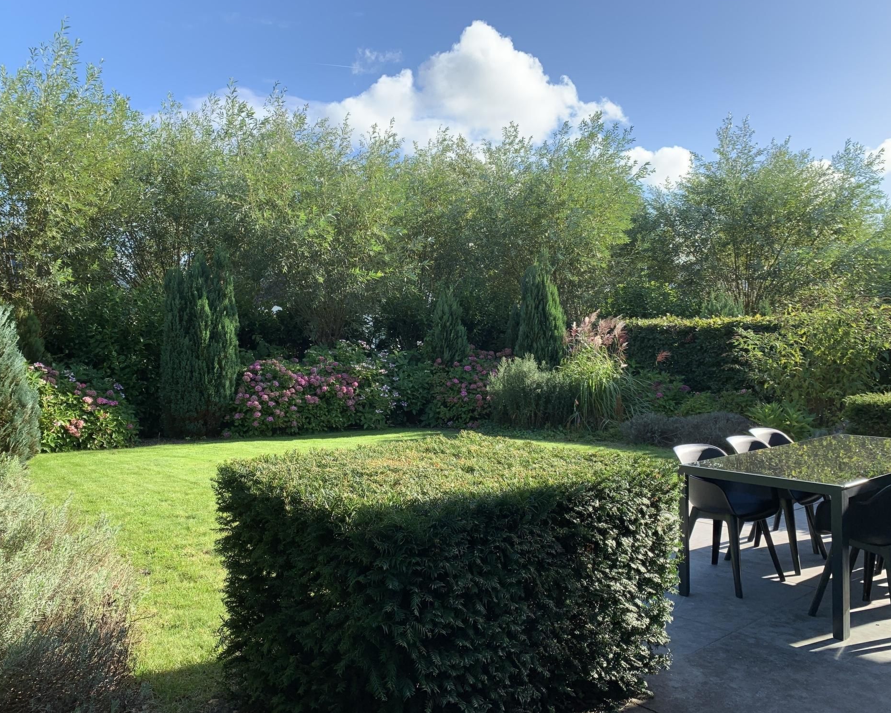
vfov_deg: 51.5
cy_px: 362
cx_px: 433
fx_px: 738
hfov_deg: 62.2
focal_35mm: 28
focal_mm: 4.25
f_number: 1.8
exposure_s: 1/802
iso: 25
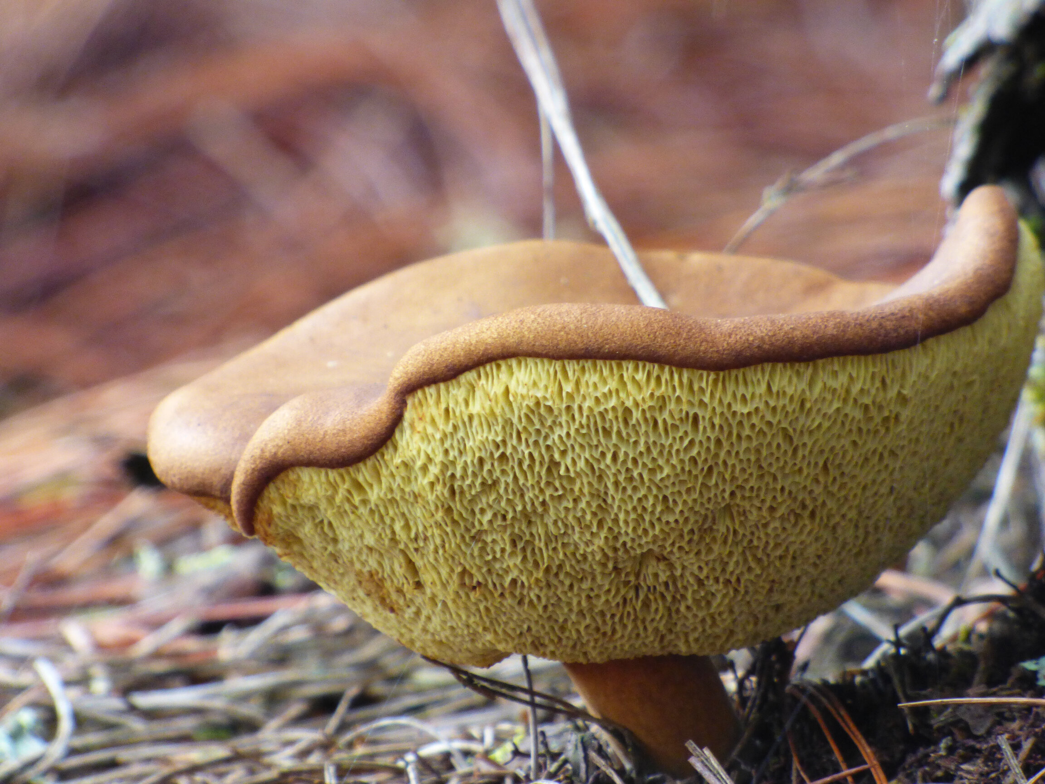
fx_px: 22007
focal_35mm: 729
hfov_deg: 2.7
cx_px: 522
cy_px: 392
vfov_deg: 2.0
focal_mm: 118.7
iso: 400
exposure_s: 1/40
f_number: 5.6
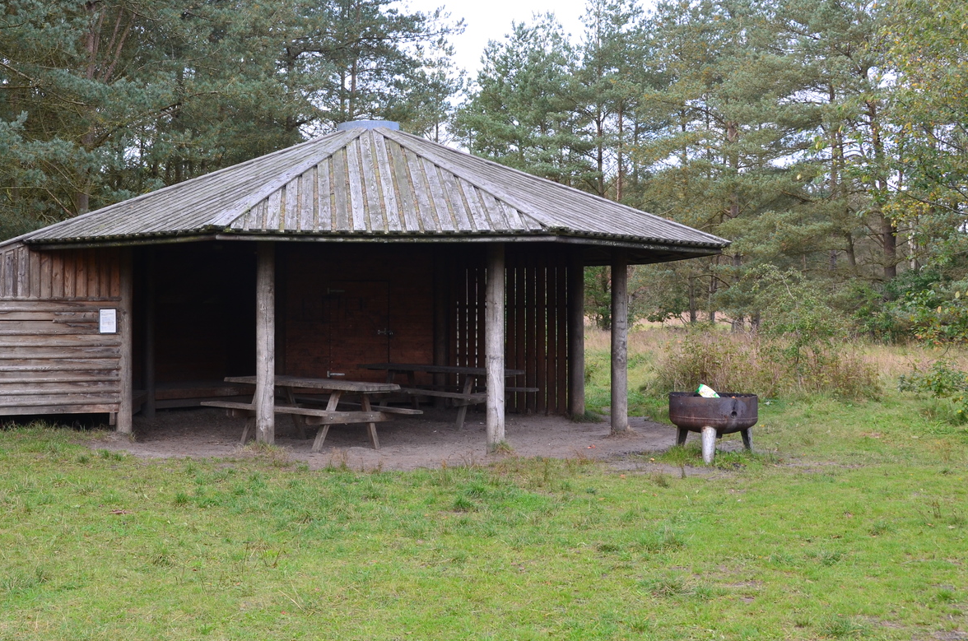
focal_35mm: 49
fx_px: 1315
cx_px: 325
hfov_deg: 39.9
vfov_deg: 27.3
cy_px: 258
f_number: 9
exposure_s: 1/100
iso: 400
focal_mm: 24
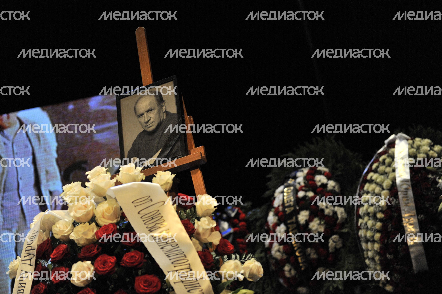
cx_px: 221
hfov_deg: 28.9
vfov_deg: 19.4
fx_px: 859
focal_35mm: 70
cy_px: 147
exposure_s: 1/125
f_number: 2.8
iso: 1600
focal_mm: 70
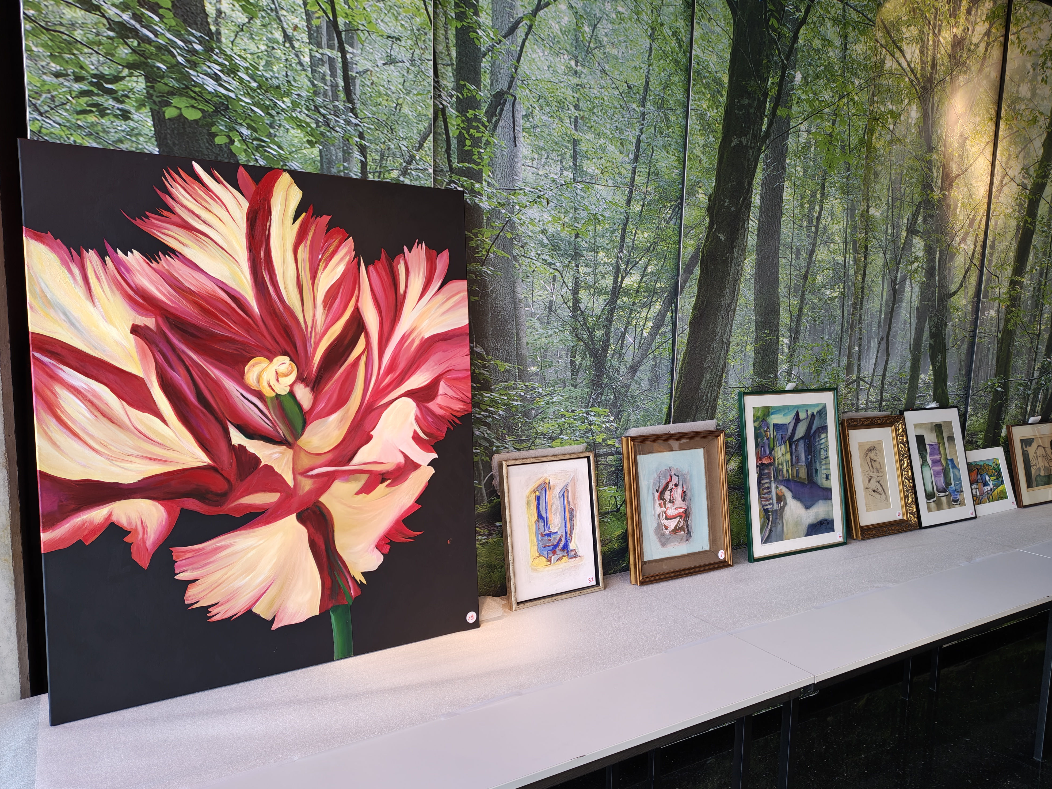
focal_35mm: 25
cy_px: 410
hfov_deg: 69.4
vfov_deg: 54.9
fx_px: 760
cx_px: 532
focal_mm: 5.56
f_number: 1.8
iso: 1963
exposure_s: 1/100
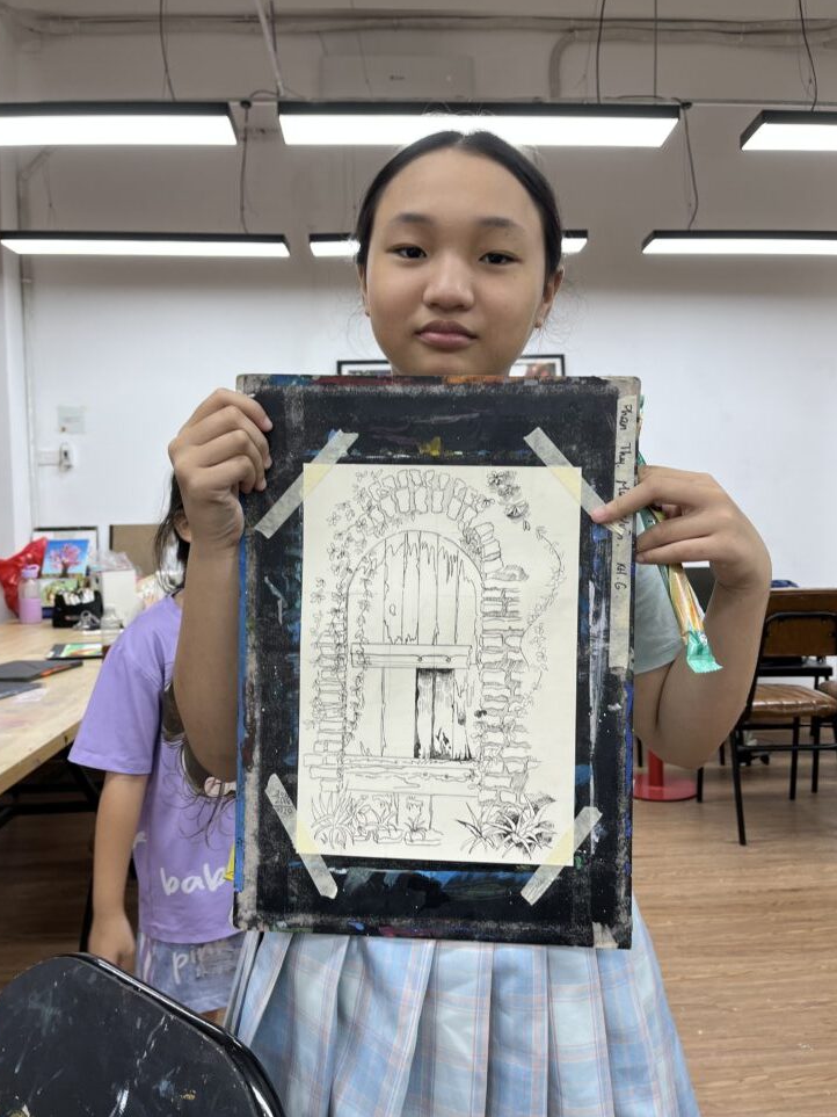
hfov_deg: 51.3
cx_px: 420
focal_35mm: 27
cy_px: 547
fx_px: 871
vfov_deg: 65.3
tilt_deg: -3.4
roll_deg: +1.3
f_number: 1.6
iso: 32
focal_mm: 5.1
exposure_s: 1/100
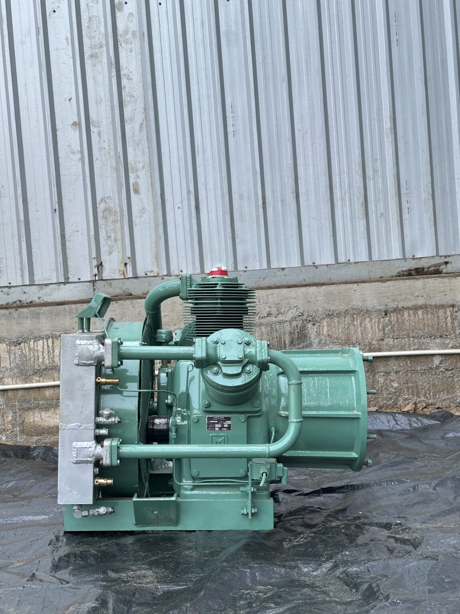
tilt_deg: +0.5
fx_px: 850
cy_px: 307
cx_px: 230
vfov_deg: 39.7
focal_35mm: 48
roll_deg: +4.4
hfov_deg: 30.3
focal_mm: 6.86
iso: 64
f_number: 1.78
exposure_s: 1/422
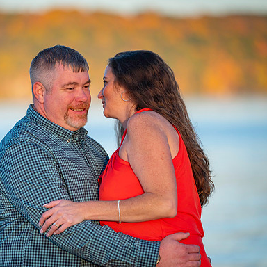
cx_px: 88
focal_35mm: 231
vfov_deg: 7.6
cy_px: 134
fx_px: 2016
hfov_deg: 7.6
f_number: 2.8
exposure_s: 1/6400
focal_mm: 180
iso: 640
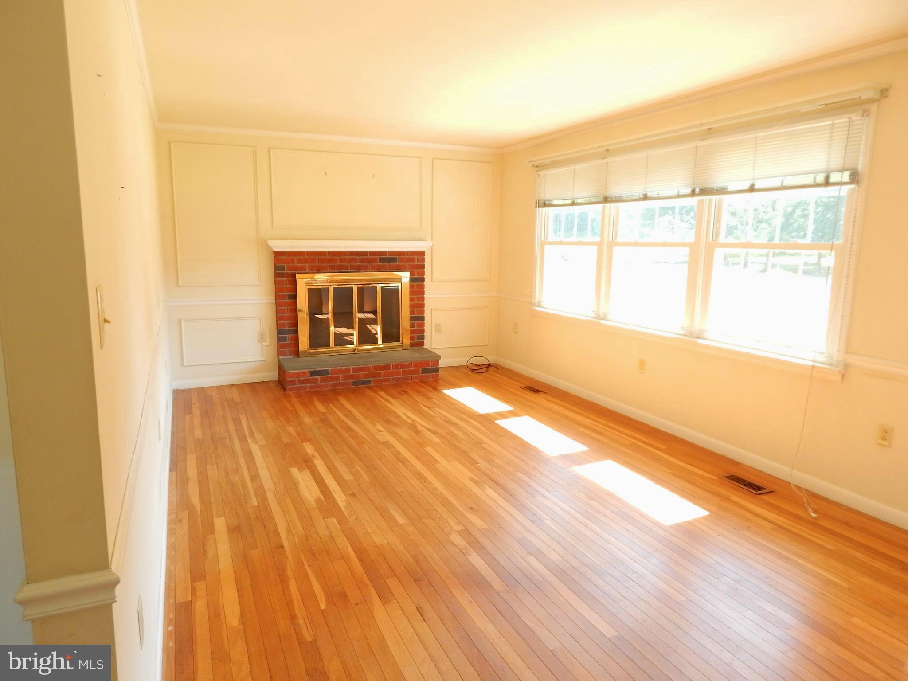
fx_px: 577
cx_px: 454
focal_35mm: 22
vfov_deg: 61.1
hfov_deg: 76.4
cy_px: 340
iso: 160
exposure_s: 1/30
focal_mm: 4
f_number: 3
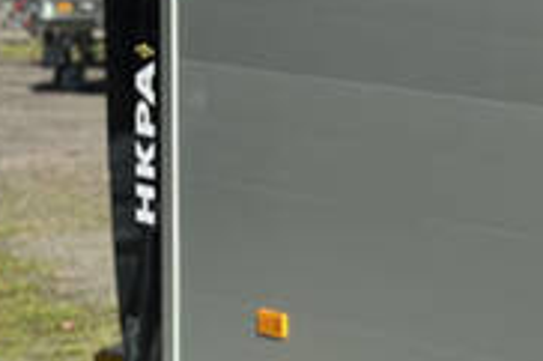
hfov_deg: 7.2
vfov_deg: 5.0
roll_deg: +2.3
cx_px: 1089
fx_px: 4129
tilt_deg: -6.2
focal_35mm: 274
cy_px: 143
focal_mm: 6.86
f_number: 1.78
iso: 80
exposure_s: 1/5263
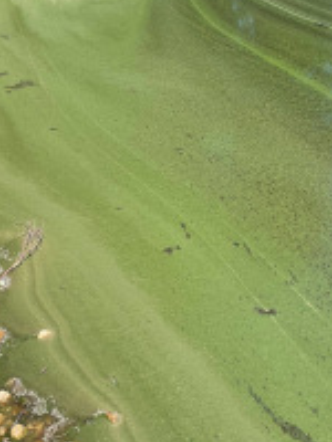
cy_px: 144
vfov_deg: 36.4
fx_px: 665
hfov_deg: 27.7
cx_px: 237
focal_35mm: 52
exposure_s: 1/1779
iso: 32
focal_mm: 4.25
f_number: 1.8
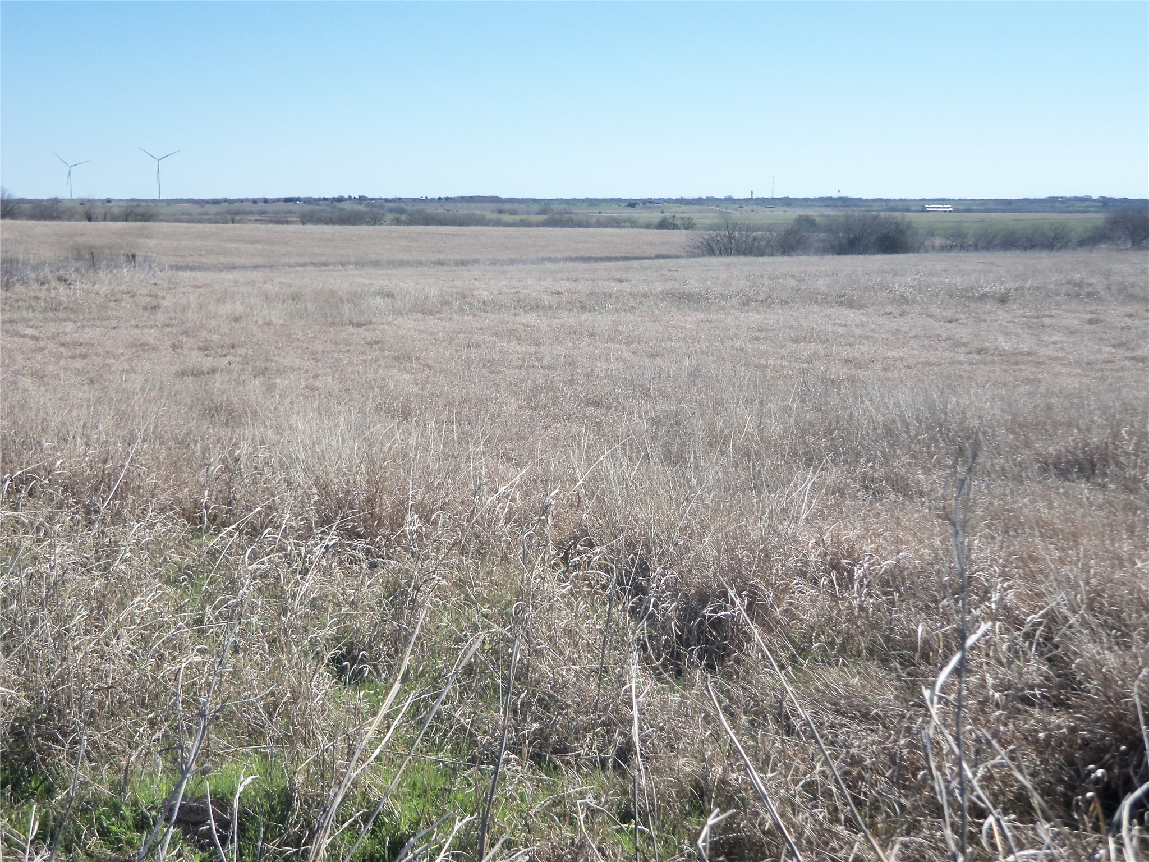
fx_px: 1626
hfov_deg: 38.9
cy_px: 431
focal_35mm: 49
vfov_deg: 29.7
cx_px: 574
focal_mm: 8.7
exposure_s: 1/400
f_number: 4.6
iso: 64
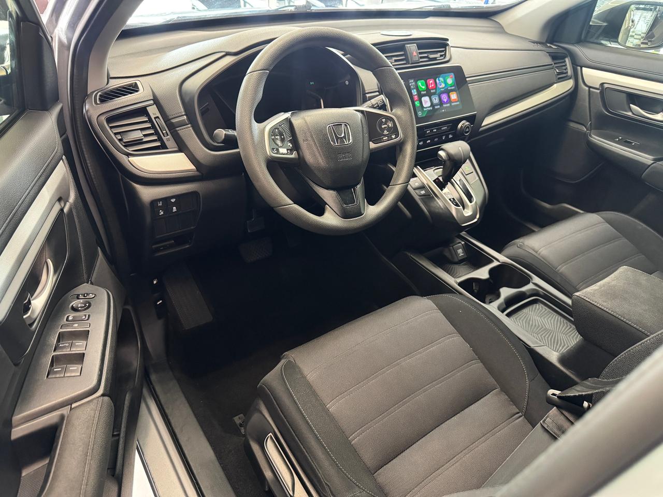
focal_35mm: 24
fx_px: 460
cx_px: 332
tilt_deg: -34.3
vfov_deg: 56.8
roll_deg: -4.3
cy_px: 248
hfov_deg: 71.6
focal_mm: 6.76
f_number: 1.78
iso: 800
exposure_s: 1/40
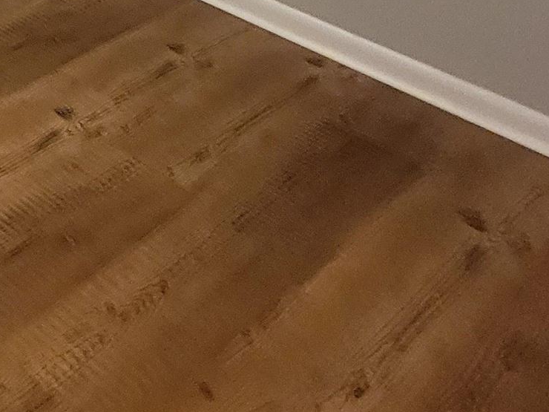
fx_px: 856
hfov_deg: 23.3
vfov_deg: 22.0
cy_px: -221
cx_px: -384
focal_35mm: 54
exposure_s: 1/30
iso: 500
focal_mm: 2.2
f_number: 2.2
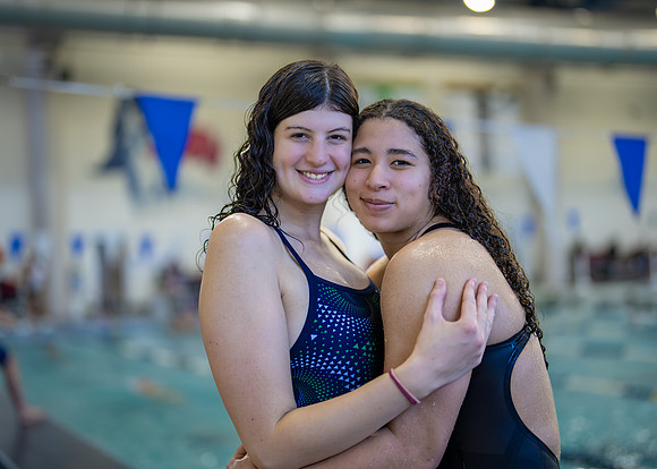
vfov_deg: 25.9
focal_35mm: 55
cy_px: 231
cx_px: 326
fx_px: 1021
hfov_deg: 35.7
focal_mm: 50
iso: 500
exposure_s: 1/500
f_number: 1.2
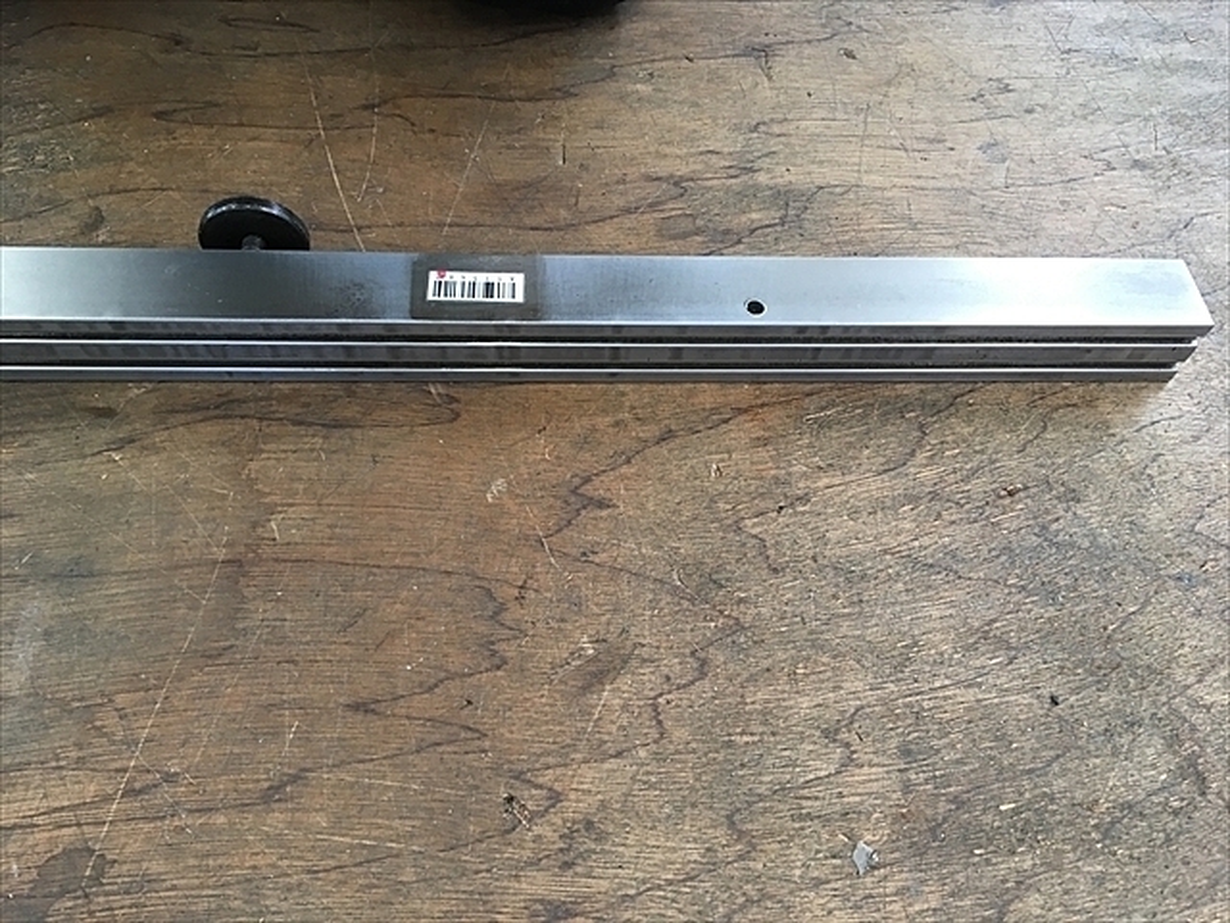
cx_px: 615
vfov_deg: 48.2
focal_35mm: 29
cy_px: 462
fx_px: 1030
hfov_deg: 61.7
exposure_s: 1/30
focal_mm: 4.15
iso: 64
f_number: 2.2
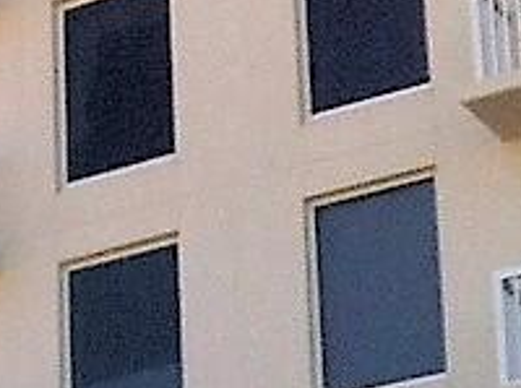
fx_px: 3408
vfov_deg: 6.4
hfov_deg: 7.6
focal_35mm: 227
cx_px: -1063
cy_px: 615
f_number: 2.8
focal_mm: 3.85
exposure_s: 1/773
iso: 80
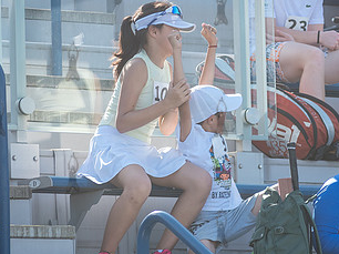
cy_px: 80
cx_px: 176
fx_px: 3630
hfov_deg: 5.3
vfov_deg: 4.0
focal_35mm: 371
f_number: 4
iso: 200
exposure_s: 1/640
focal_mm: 155
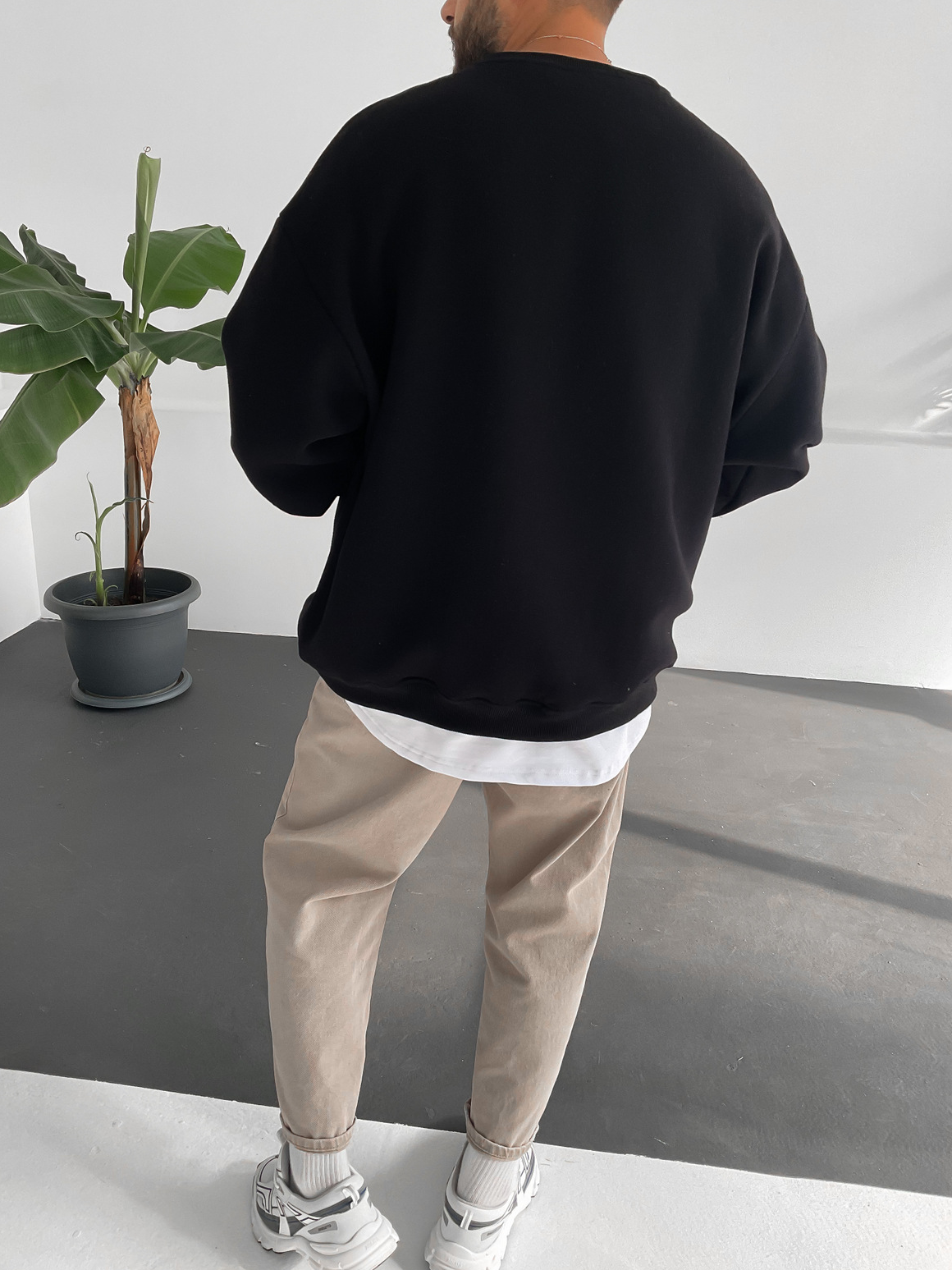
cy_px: 617
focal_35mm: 30
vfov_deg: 60.0
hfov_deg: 46.8
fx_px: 1100
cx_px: 465
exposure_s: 1/120
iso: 50
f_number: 1.8
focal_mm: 3
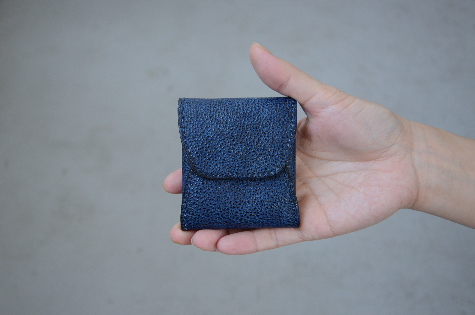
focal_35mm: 57
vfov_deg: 23.7
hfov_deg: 35.1
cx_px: 238
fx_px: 751
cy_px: 158
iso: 1000
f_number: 5
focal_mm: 38
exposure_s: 1/80
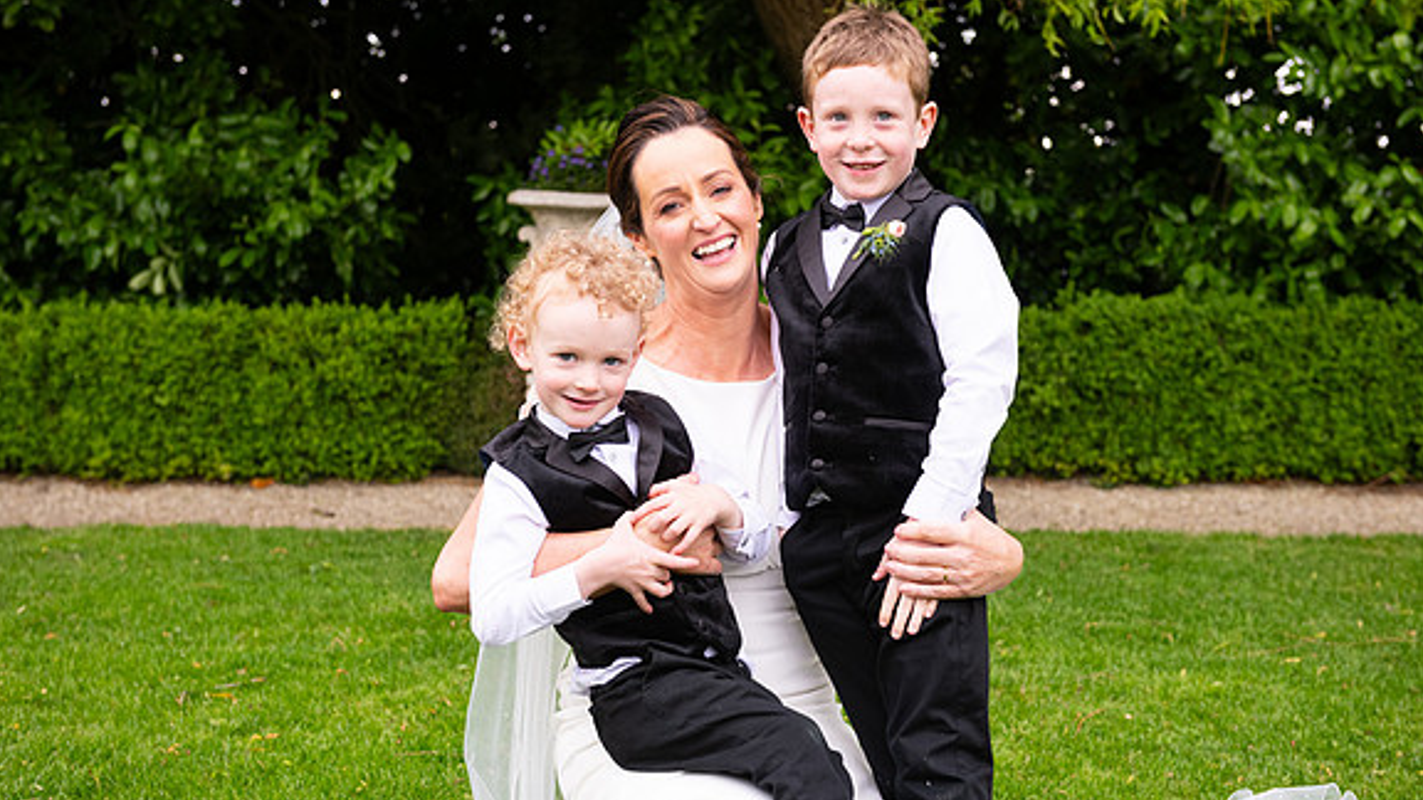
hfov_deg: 36.0
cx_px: 709
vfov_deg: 20.7
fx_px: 2188
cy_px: 389
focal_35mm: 58
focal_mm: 55
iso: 400
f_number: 5
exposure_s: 1/200
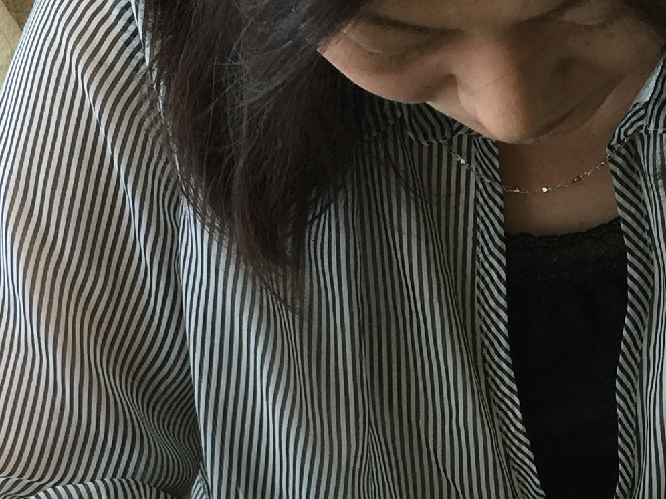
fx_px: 1828
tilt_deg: -41.2
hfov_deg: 20.3
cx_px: 585
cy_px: 689
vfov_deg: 14.7
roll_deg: +0.6
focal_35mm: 95
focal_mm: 4.15
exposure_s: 1/33
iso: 32
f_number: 2.2
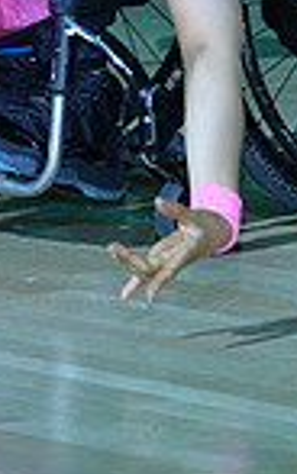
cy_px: -429
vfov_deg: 3.2
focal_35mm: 662
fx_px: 8565
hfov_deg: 2.0
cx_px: 86
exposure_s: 1/250
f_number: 5
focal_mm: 165
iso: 2000
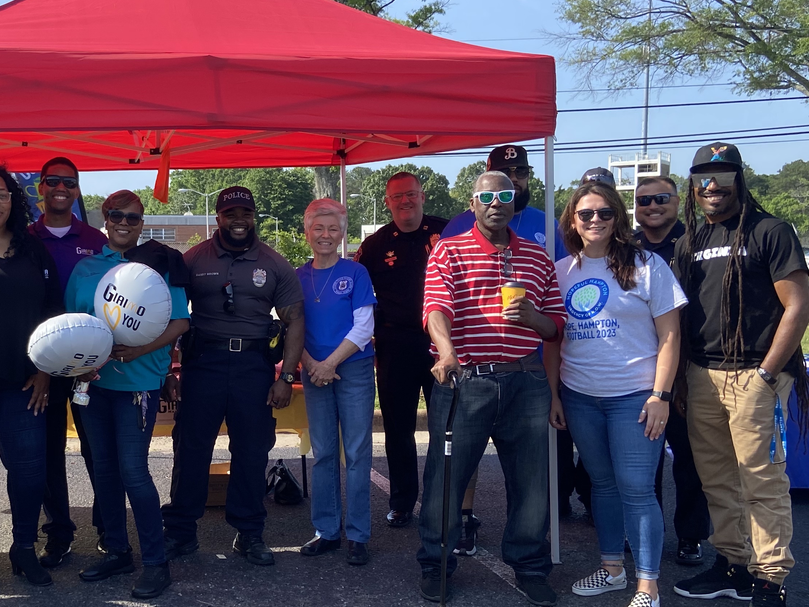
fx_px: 1099
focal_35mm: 47
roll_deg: +0.2
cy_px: 348
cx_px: 193
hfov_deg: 39.2
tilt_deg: -3.5
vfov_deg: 30.8
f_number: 1.8
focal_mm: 4.25
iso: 32
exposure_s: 1/1258
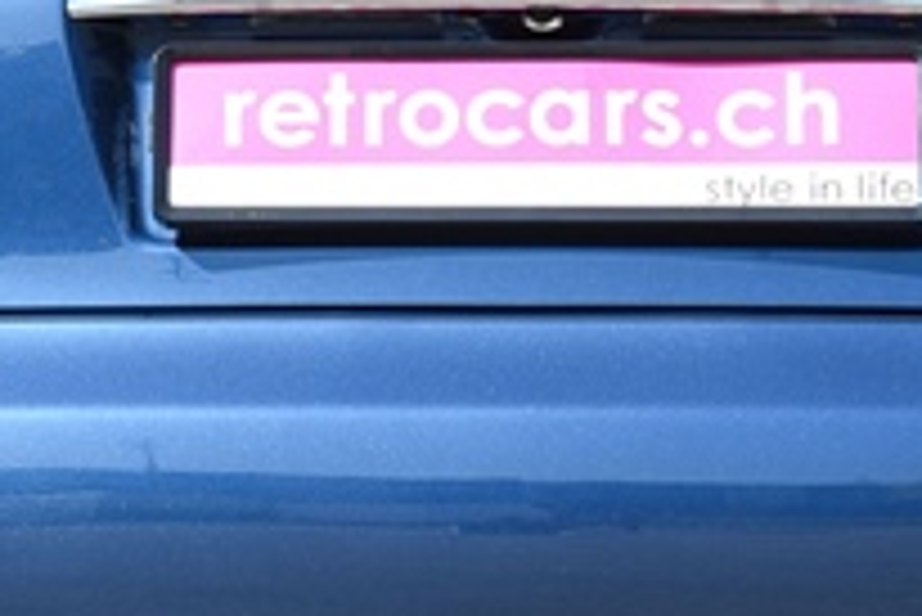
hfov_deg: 5.2
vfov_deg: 3.5
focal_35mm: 393
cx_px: 501
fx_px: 10072
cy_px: 193
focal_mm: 85
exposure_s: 1/200
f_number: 8
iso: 200
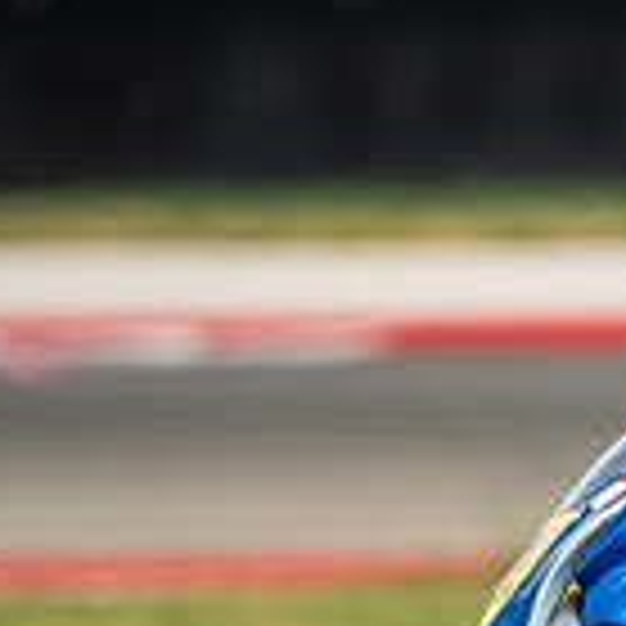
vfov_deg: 1.2
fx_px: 30424
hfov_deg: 1.2
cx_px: 1279
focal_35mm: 1487
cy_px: 844
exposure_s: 1/2500
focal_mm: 280
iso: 400
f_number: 2.8
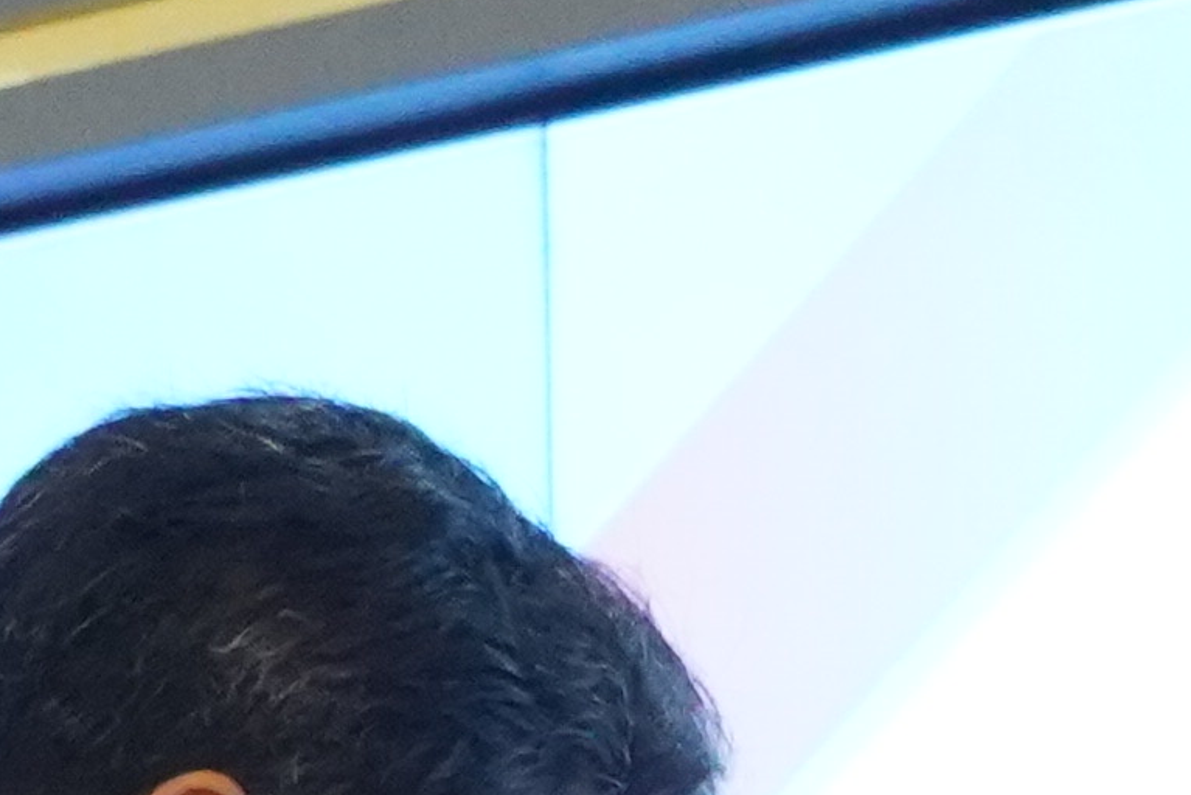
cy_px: 2500
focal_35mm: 430
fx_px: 14230
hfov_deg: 4.7
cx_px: 2262
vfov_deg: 3.1
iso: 8000
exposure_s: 1/160
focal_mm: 55
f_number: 6.3
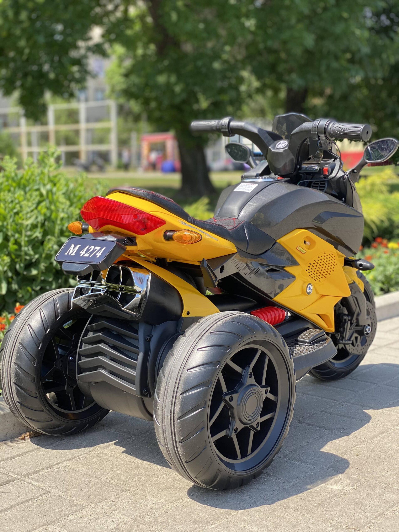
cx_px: 200
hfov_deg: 28.0
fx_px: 799
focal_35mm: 52
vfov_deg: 36.8
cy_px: 266
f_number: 2
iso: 20
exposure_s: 1/432
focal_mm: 6
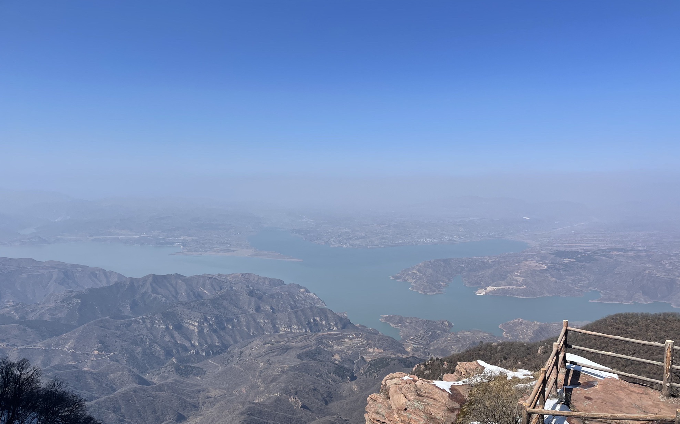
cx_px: 345
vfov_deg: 44.3
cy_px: 255
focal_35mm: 28
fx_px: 519
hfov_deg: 66.5
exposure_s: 1/4717
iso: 32
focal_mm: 5.1
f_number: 1.6
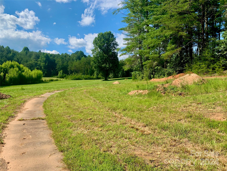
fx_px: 170
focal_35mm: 26
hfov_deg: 67.3
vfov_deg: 53.1
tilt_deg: +0.6
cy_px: 86
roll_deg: -3.2
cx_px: 114
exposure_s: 1/1536
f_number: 1.8
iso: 25
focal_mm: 4.25
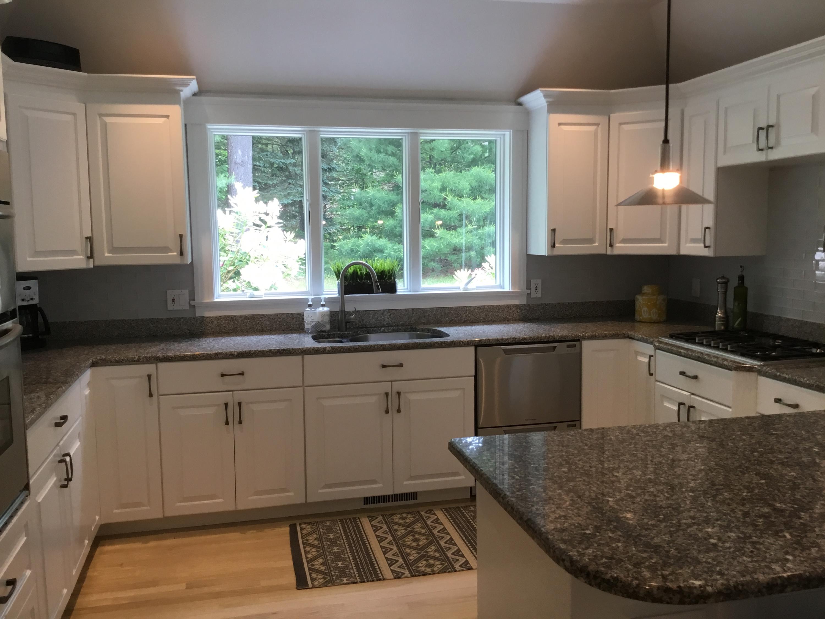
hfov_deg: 58.4
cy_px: 310
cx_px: 412
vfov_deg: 45.4
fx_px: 739
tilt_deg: -6.9
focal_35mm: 31
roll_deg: +1.4
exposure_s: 1/40
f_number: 2.4
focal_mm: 3.3
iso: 25
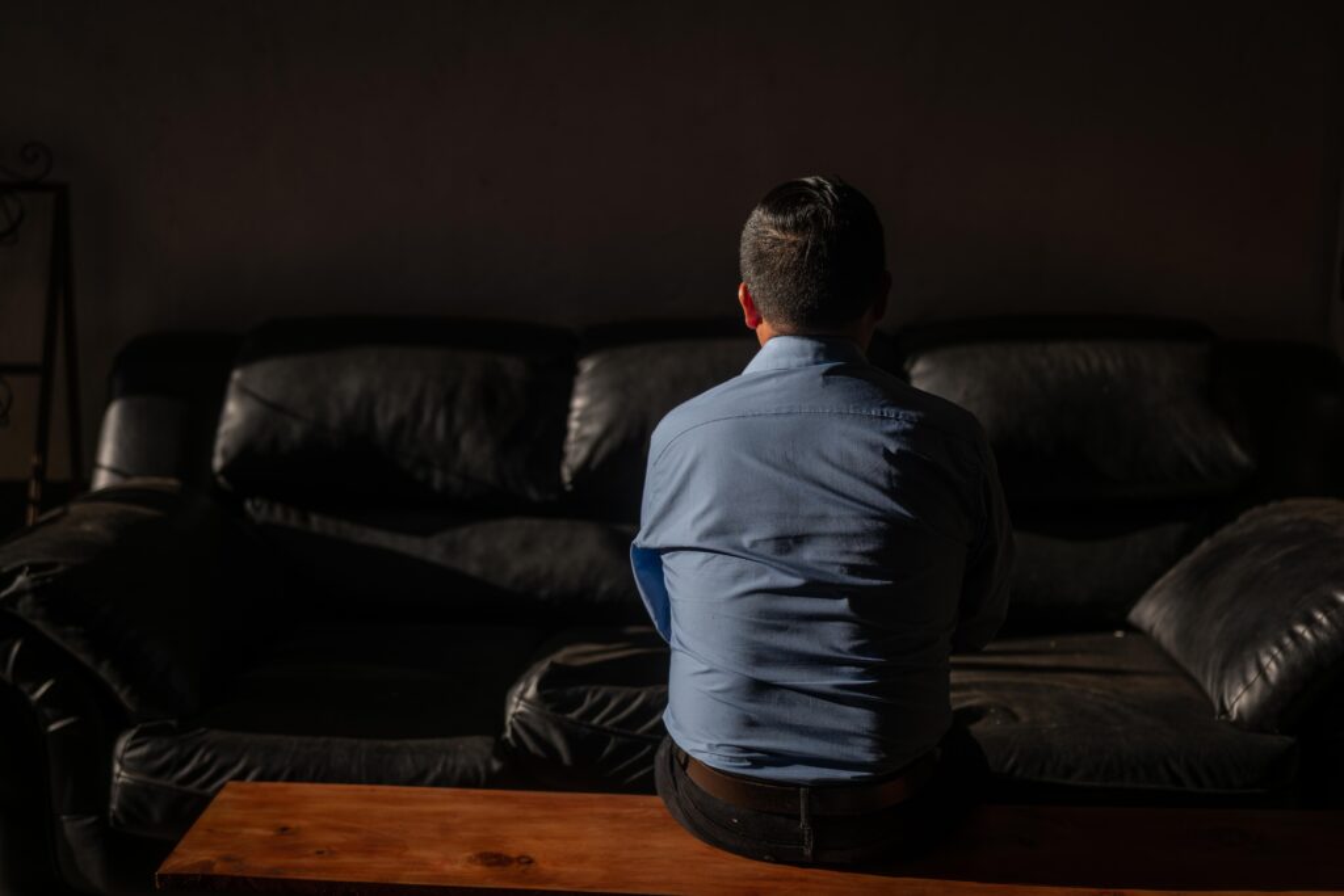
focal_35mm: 50
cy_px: 448
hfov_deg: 39.6
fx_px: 1867
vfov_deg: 27.0
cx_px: 672
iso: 100
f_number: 2
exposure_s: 1/1600
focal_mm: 50
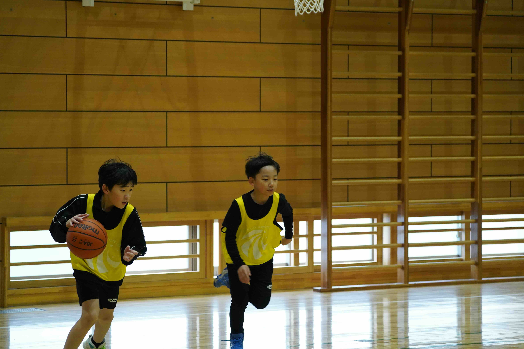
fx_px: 1834
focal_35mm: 126
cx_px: 262
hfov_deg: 16.3
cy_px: 174
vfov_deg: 10.9
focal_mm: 126
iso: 6400
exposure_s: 1/500
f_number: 5
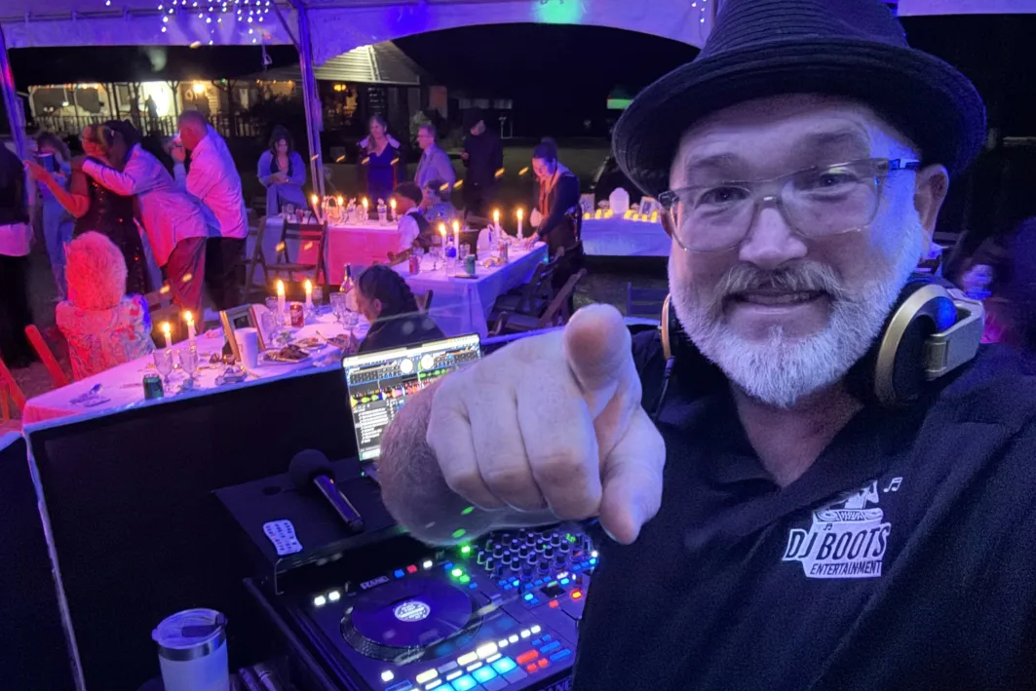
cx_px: 472
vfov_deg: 47.8
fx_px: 777
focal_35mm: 27
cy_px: 399
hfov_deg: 67.2
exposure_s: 1/15
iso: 2000
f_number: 1.9
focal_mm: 2.69
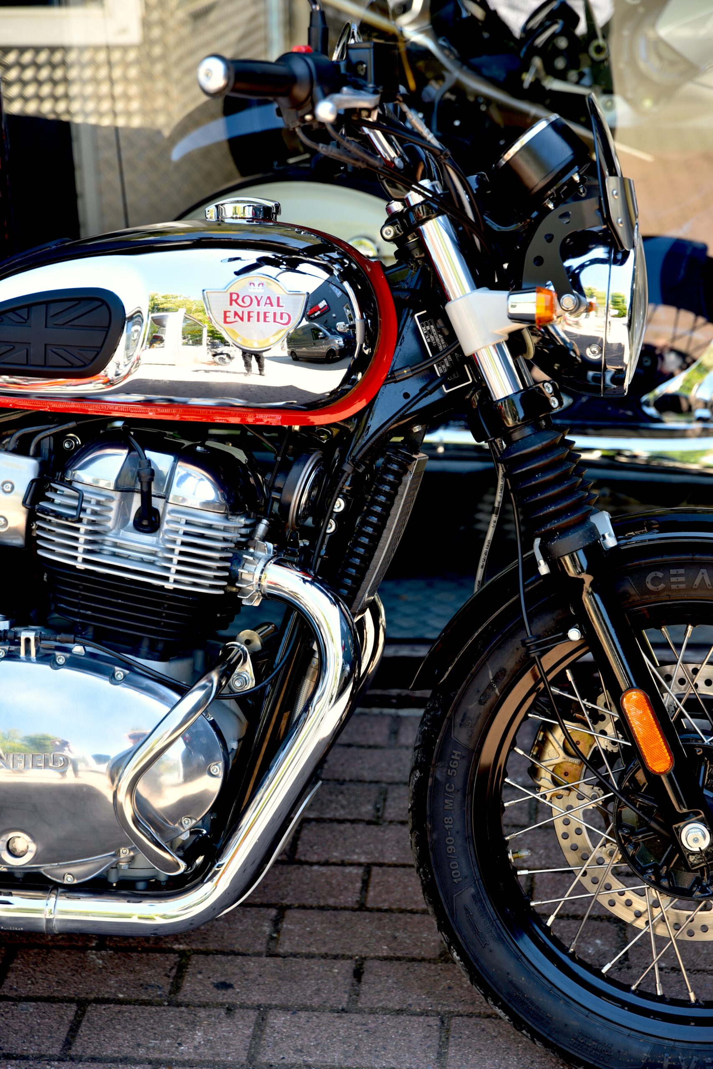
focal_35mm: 70
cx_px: 356
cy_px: 534
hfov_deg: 19.5
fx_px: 2077
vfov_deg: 28.8
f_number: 4
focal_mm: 70
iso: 100
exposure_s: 1/60
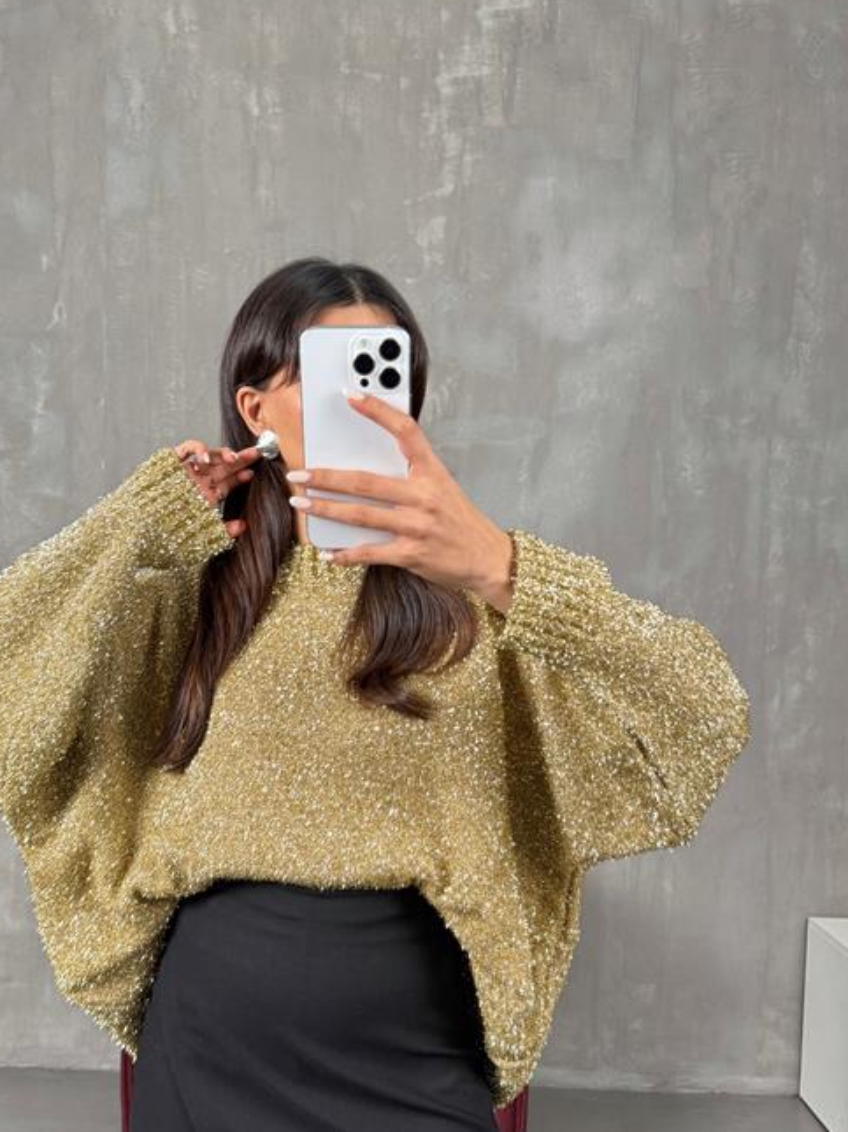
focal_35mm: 35
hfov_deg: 40.5
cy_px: 662
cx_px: 349
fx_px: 1144
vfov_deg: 52.4
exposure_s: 1/69
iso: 200
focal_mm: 6.76
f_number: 1.78
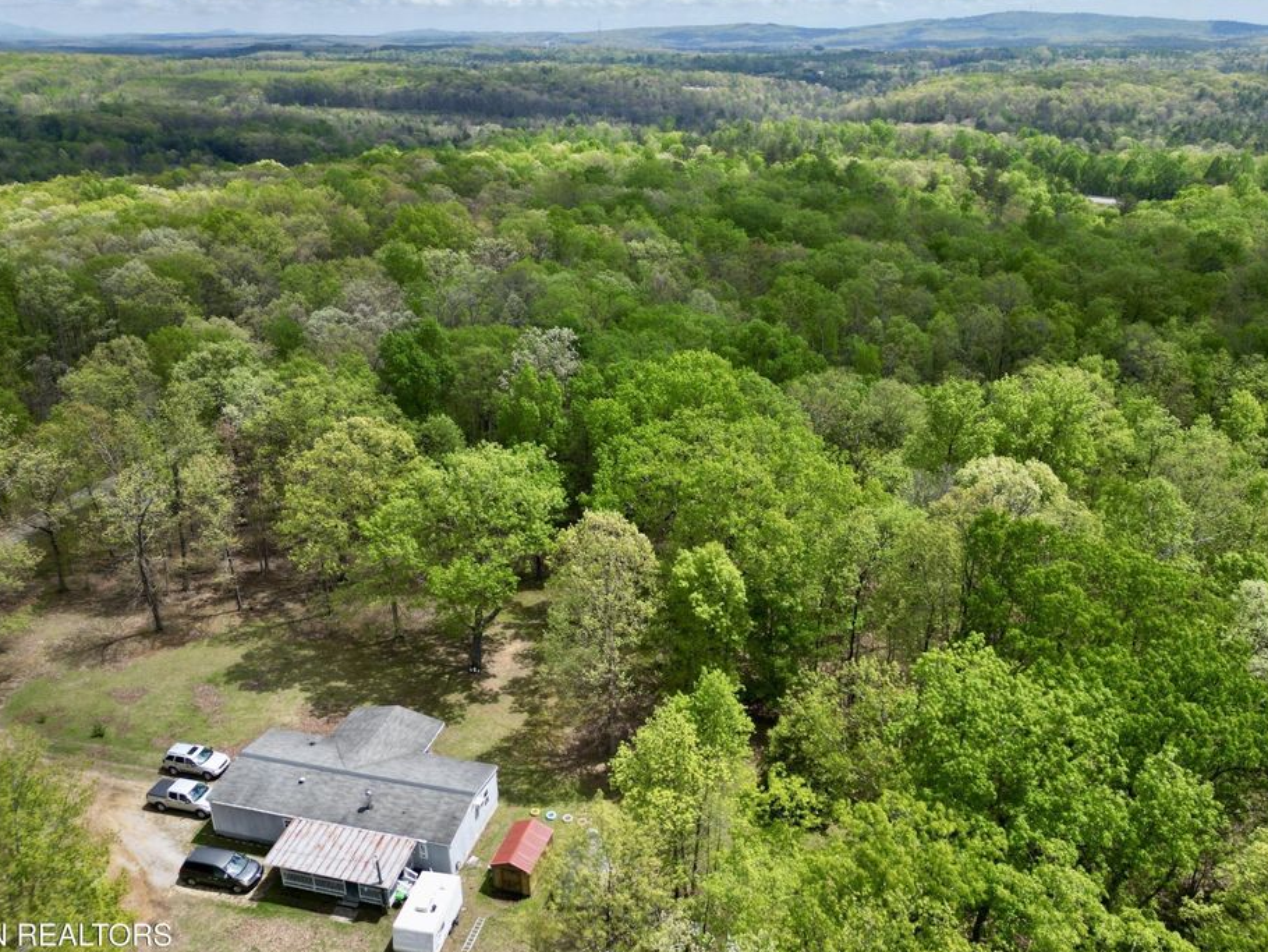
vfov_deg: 51.3
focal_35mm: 27
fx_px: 989
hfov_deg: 65.3
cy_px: 449
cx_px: 659
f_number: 1.7
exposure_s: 1/3000
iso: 130
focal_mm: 6.72
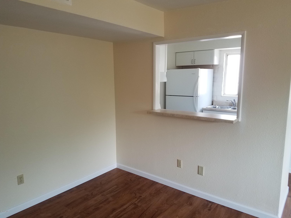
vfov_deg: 53.1
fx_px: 219
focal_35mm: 26
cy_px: 109
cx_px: 146
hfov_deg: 67.3
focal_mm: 4.2
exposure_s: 1/60
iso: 80
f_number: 1.7
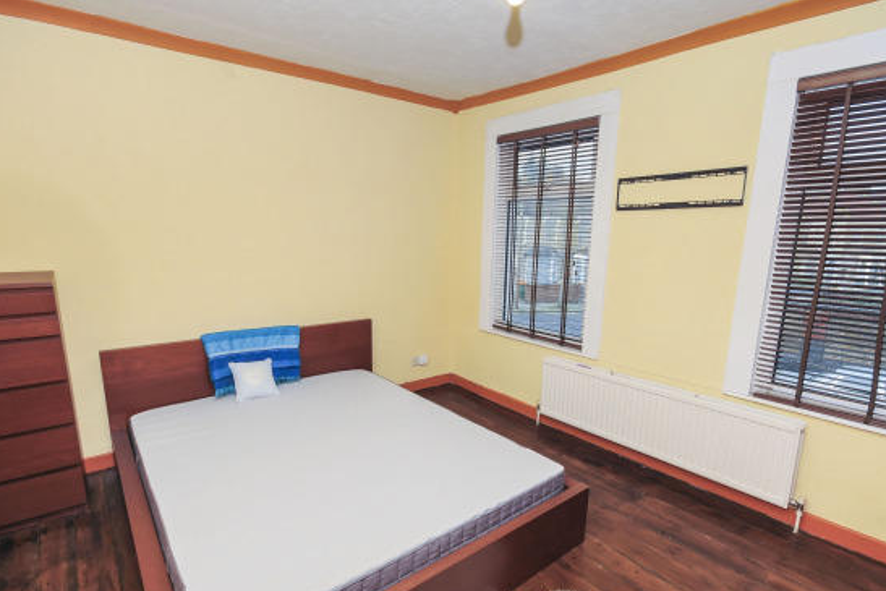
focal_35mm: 17
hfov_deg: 93.3
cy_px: 322
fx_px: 418
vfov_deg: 70.3
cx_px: 445
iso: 400
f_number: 8
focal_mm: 10
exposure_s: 1/90
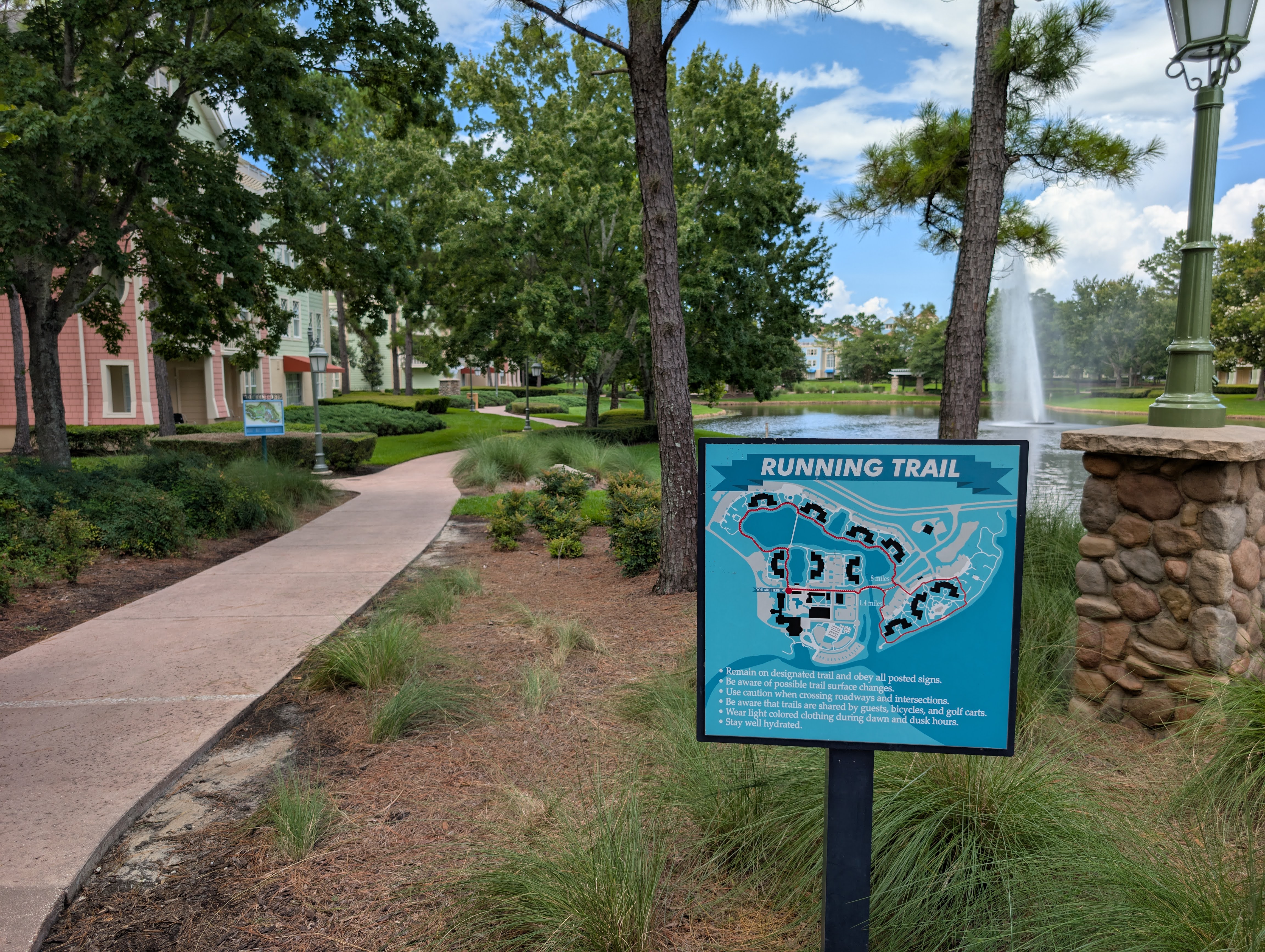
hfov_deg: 71.5
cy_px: 476
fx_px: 878
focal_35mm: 24
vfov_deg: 56.9
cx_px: 632
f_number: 1.68
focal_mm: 6.9
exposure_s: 1/1109
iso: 23
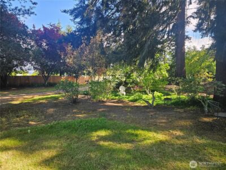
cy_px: 85
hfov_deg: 73.9
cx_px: 113
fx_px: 150
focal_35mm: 23
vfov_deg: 58.9
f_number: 1.7
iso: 25
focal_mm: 6.3
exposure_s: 1/180
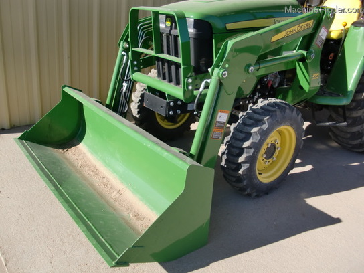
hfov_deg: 51.4
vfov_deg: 39.7
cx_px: 182
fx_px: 379
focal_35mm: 36
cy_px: 136
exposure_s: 1/640
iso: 64
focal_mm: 6.3
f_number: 2.8
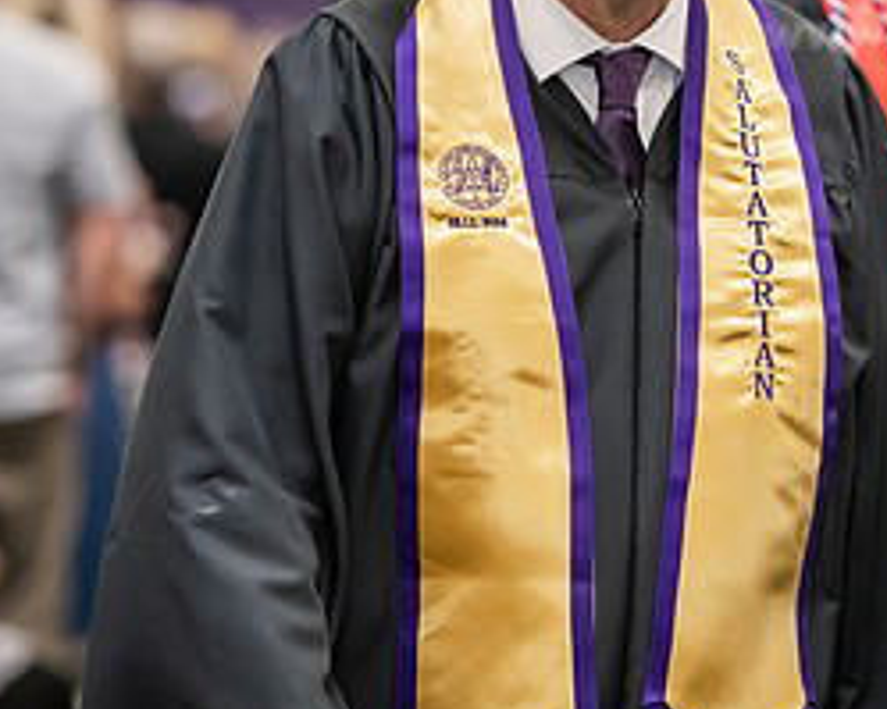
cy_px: 109
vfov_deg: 4.6
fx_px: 8896
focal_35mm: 339
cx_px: 602
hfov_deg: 5.7
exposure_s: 1/200
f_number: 3.2
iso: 2500
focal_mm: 155
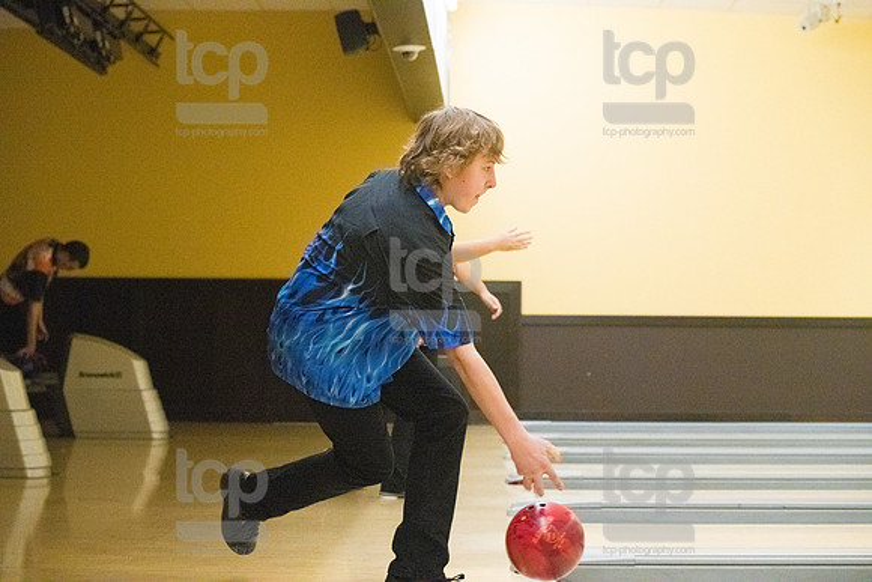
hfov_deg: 28.8
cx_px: 436
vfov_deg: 19.5
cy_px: 291
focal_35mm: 70
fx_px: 1696
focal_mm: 70
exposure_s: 1/1000
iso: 10000
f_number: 4.5
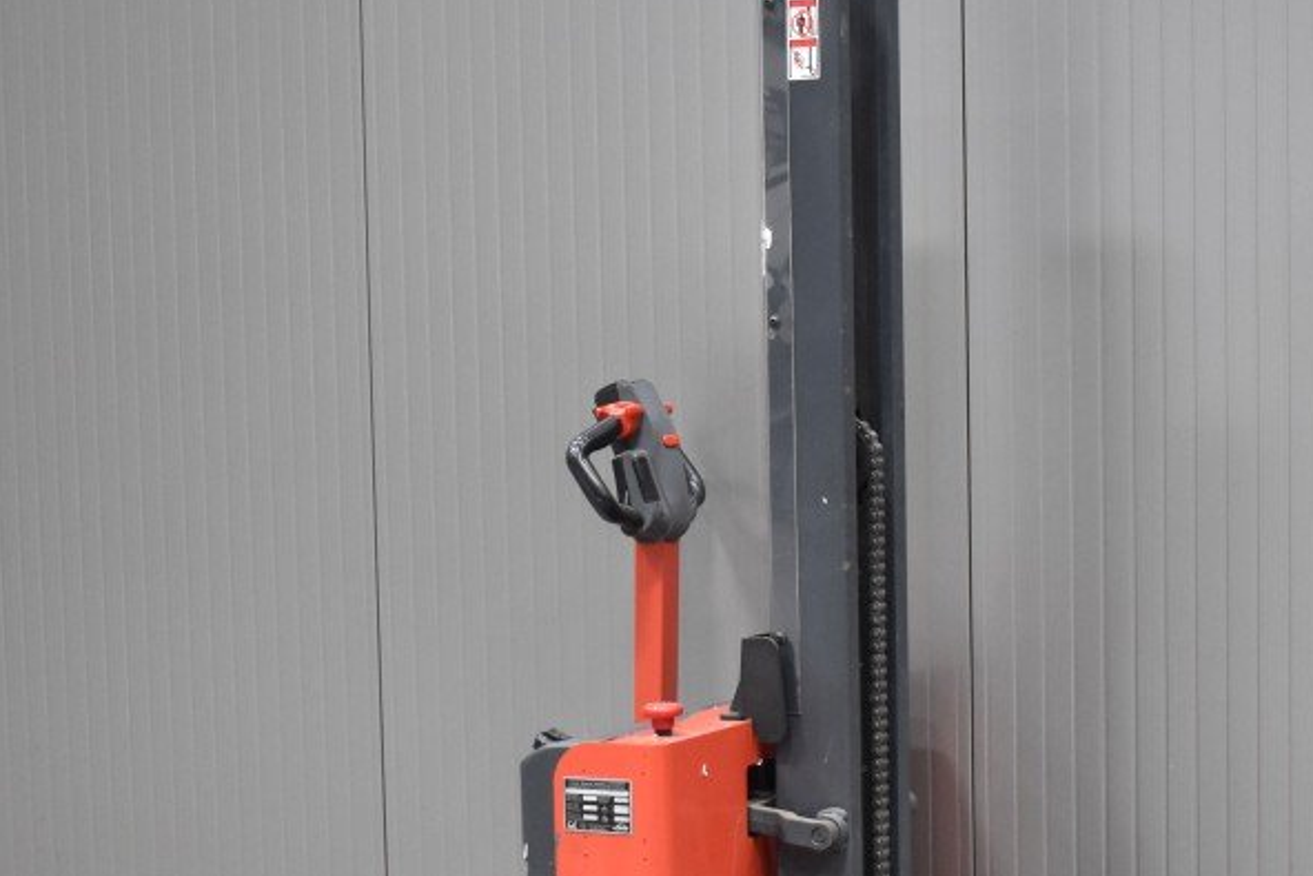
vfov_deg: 18.6
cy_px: 608
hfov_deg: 27.5
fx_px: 2663
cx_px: 883
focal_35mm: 73
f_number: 4
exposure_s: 1/60
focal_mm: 24
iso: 1600
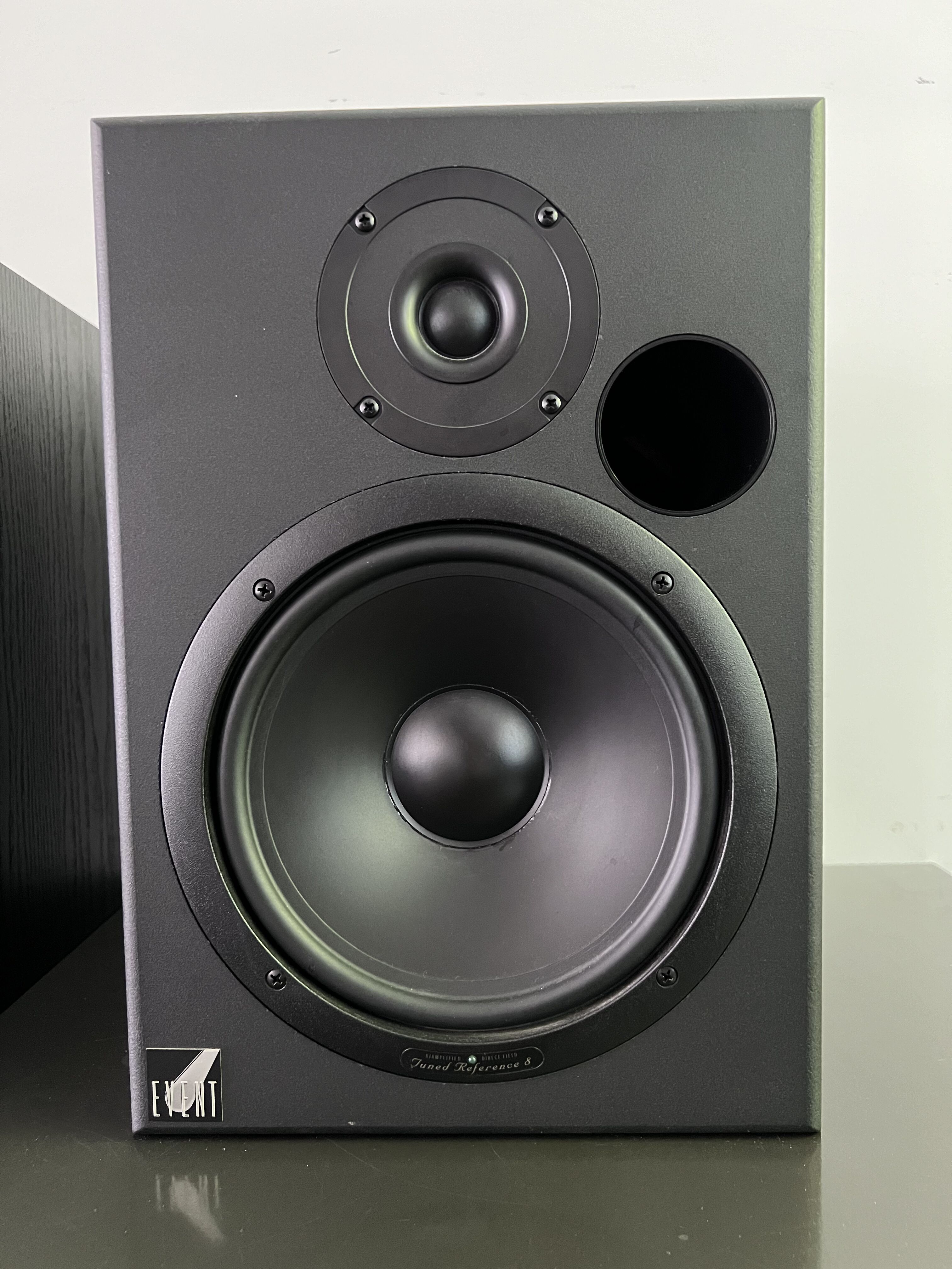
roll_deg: +2.7
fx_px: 953
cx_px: 476
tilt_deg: -3.6
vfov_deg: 67.3
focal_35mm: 26
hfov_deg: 53.1
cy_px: 634
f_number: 1.5
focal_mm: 5.7
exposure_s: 1/30
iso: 640
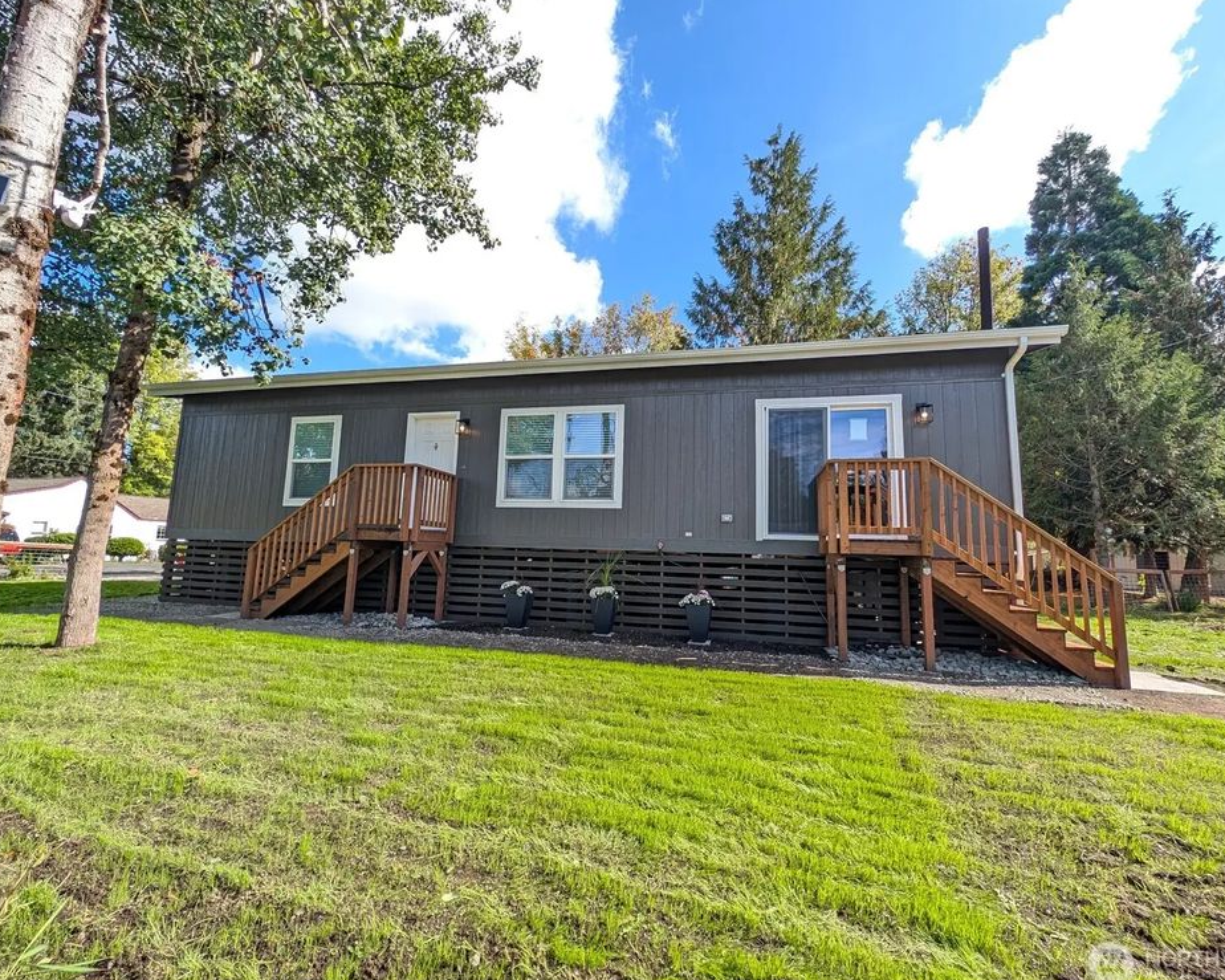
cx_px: 630
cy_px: 487
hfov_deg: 104.8
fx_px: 471
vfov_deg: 92.2
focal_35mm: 13
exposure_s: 1/802
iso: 41
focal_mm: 2.23
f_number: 1.95
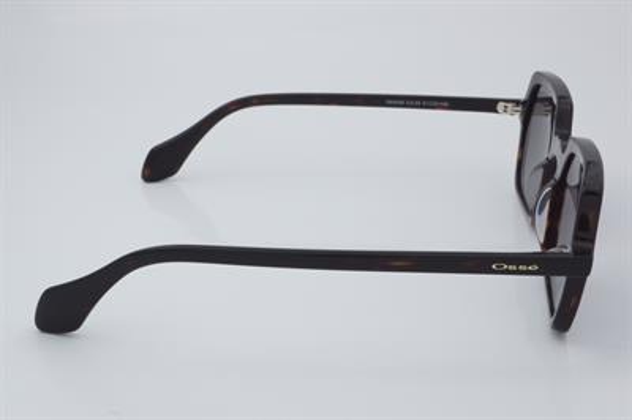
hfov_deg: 33.4
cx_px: 316
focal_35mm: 60
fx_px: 1052
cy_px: 210
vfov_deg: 22.6
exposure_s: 1/4
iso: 100
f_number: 32
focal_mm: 40
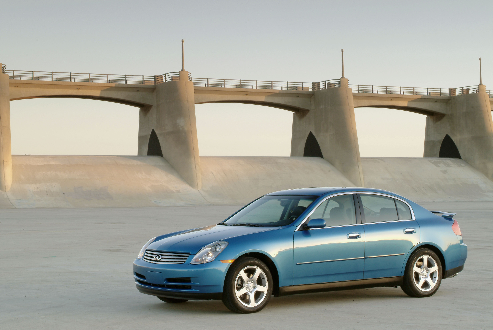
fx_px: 1028
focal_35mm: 75
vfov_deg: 18.2
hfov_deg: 26.9
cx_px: 203
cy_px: 156
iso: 100
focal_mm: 42
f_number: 16
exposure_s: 1/2
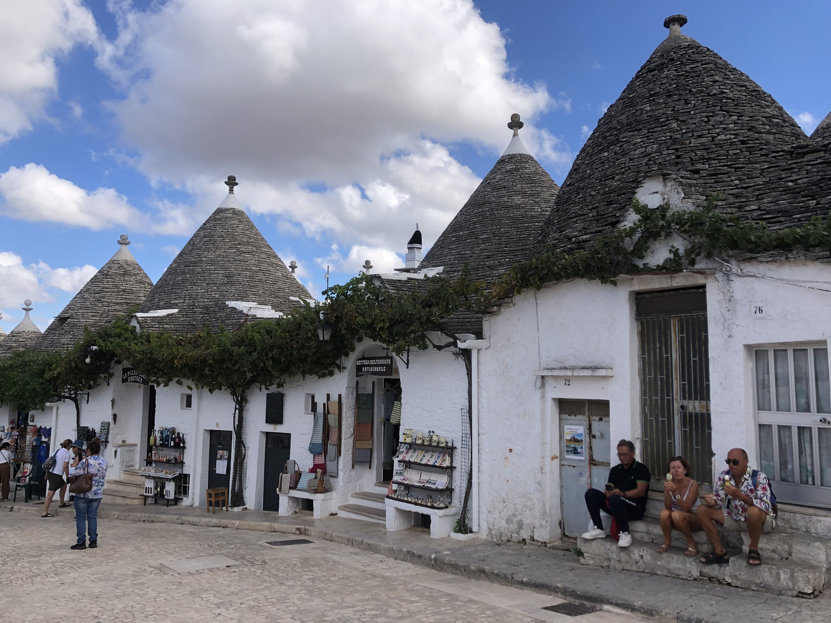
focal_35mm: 28
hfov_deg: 63.4
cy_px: 312
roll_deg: +0.3
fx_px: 672
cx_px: 416
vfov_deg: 49.7
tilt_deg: +5.8
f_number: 1.8
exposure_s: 1/1675
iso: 20
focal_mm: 4
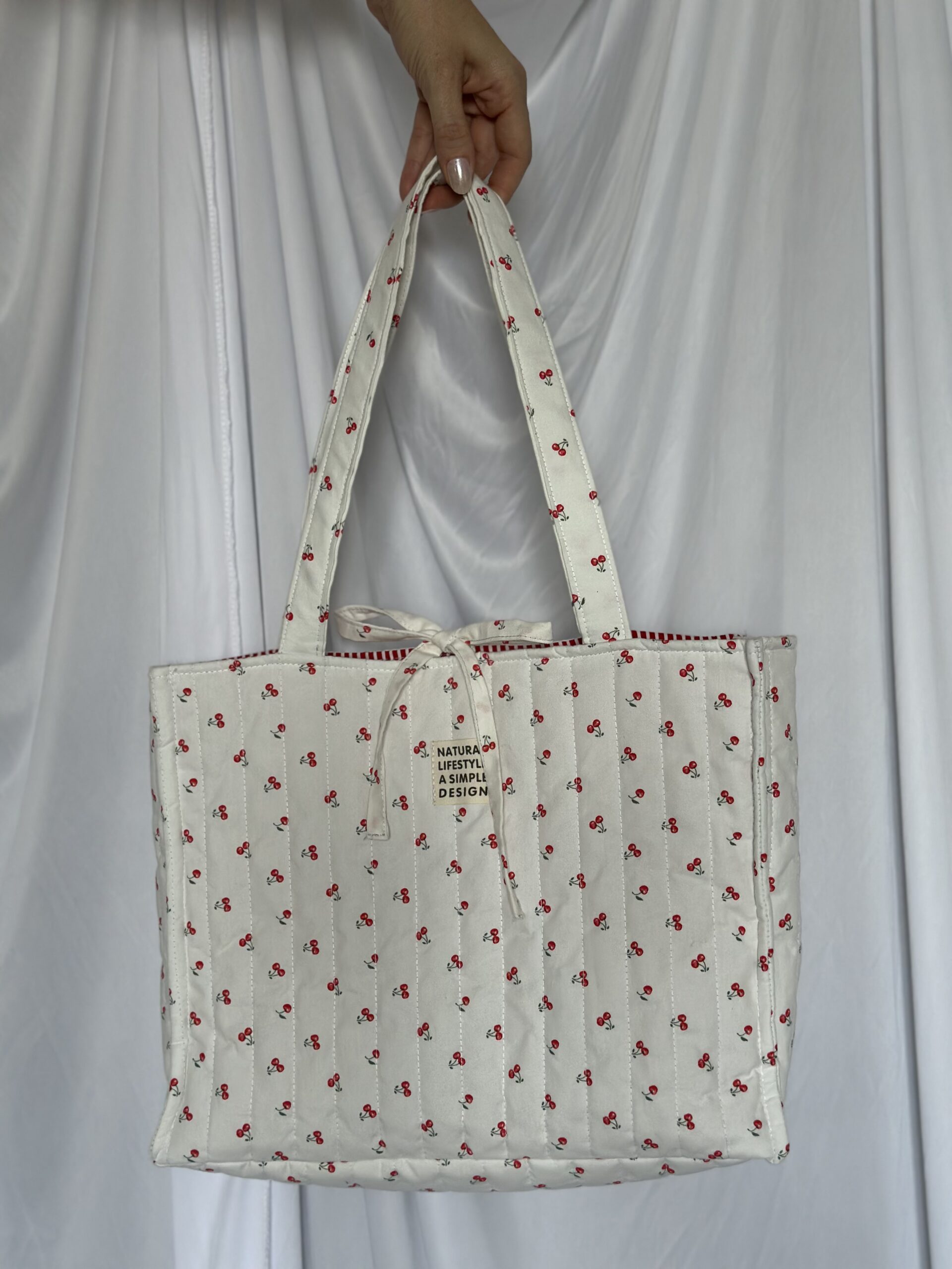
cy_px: 634
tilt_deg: -3.4
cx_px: 476
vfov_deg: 39.7
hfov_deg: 30.3
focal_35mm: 48
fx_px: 1760
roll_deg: -0.2
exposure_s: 1/121
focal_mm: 6.86
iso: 125
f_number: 1.78
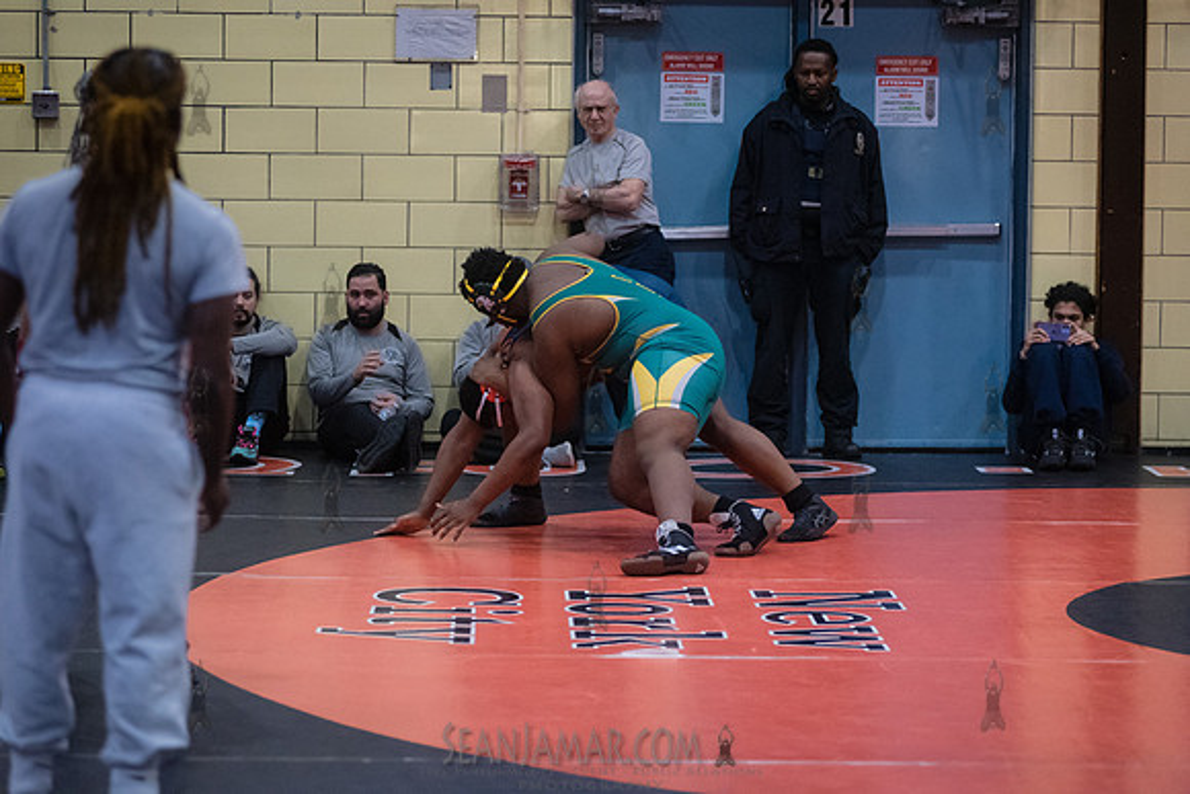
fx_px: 4133
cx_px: 595
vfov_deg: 11.0
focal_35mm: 125
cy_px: 397
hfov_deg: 16.4
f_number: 3.5
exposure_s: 1/640
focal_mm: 125
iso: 8000
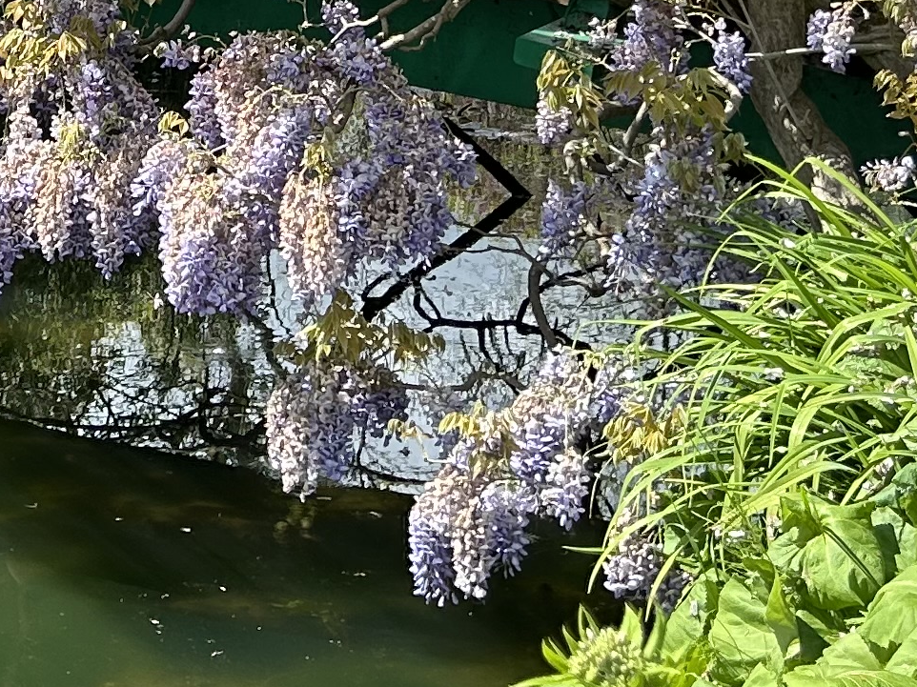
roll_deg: +1.1
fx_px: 2887
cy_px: -423
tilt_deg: -0.7
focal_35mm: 109
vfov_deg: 12.7
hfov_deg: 16.9
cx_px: -323
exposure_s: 1/1344
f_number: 1.5
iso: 50
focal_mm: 5.7
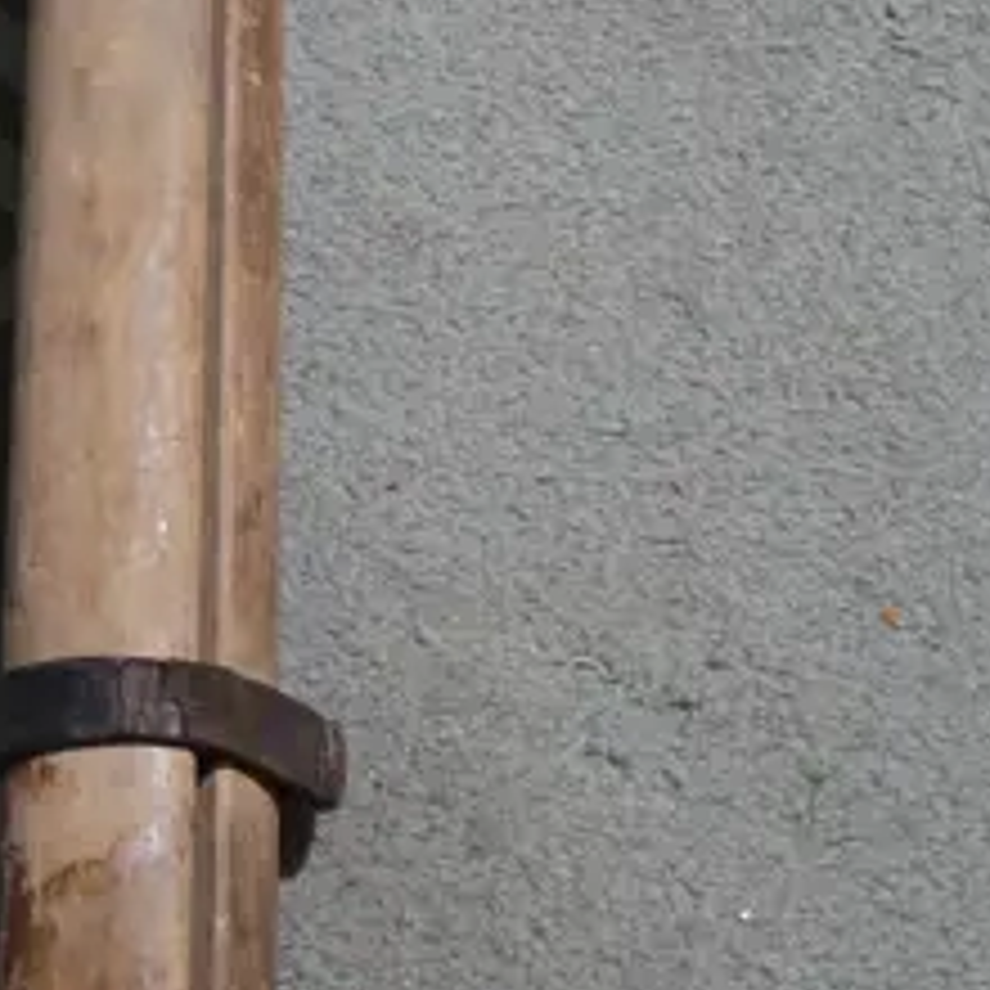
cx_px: 119
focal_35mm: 132
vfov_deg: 13.0
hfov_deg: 13.1
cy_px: -4
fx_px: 4271
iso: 400
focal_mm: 16
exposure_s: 1/60
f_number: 3.6
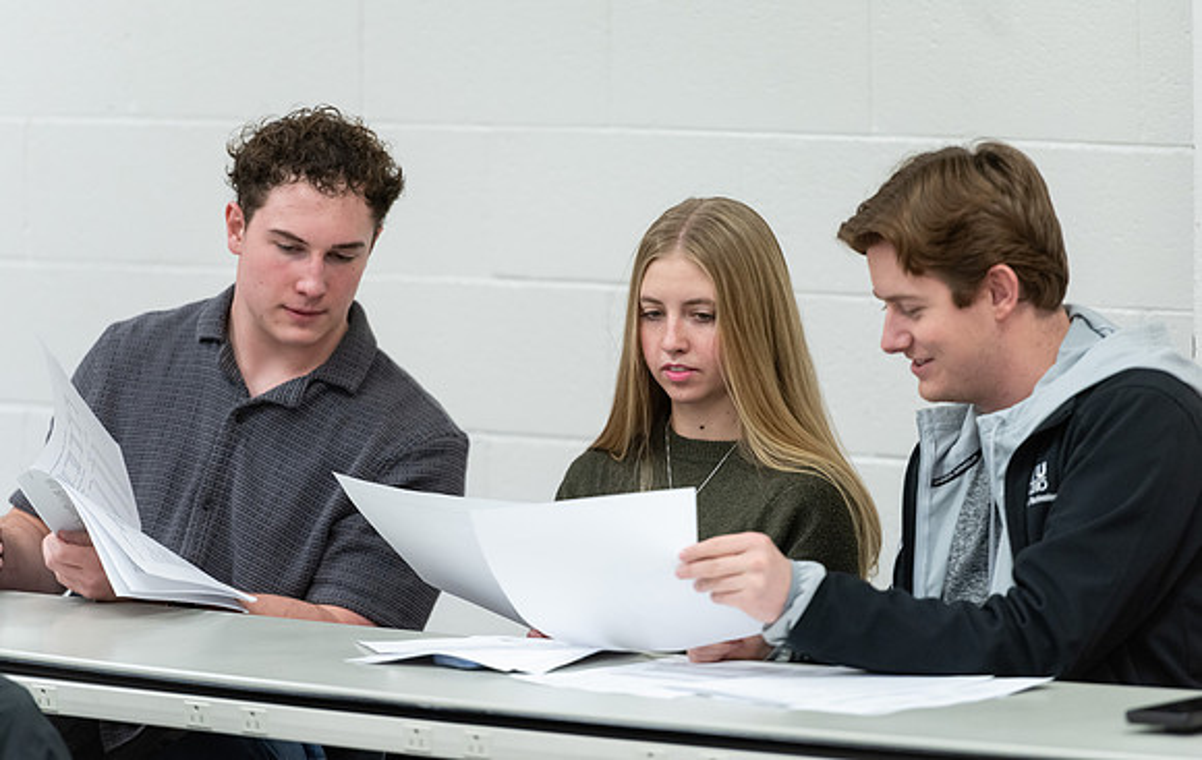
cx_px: 603
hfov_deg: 10.0
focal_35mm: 208
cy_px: 389
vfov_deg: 6.4
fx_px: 6843
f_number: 2.8
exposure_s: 1/250
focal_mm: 200
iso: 1250
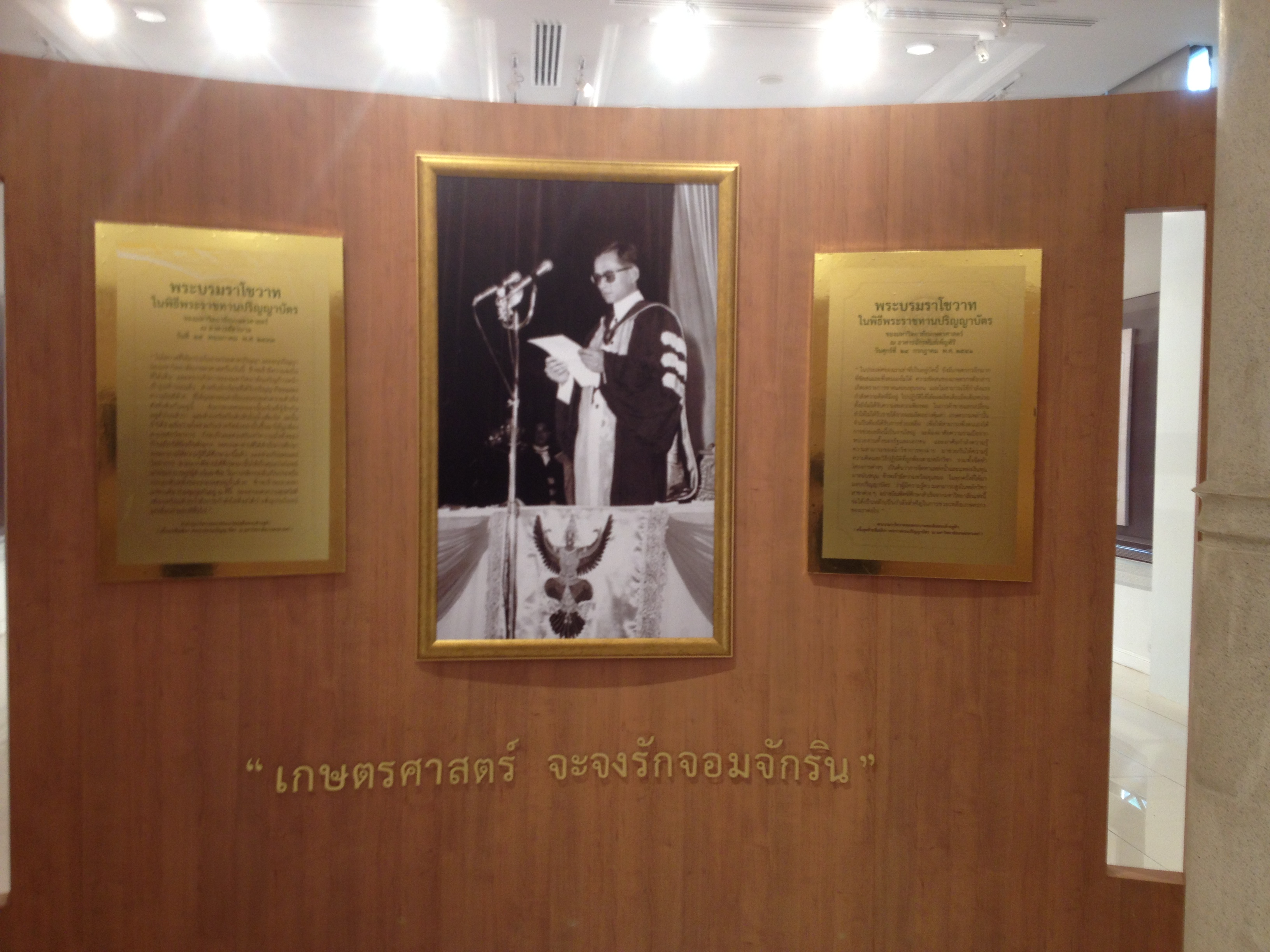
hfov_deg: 52.6
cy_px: 476
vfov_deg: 40.7
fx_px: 1284
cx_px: 635
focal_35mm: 35
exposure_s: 1/20
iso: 80
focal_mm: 4.28
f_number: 2.4
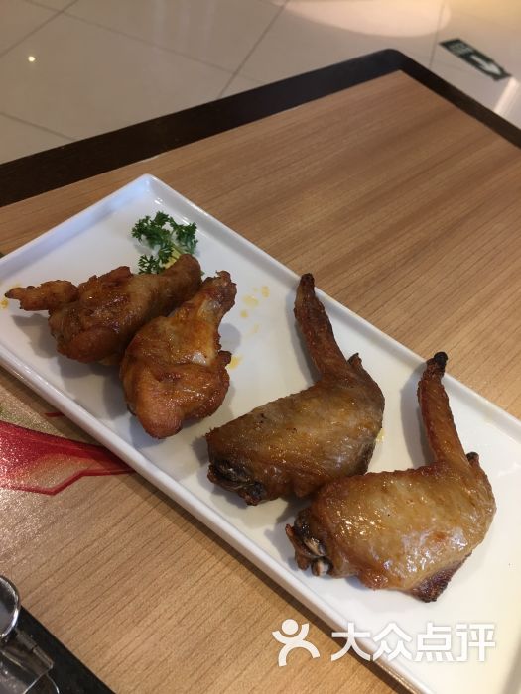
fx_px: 582
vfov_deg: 61.7
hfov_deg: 48.2
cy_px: 347
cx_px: 260
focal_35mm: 29
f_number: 2.2
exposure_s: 1/17
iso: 40
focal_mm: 4.15
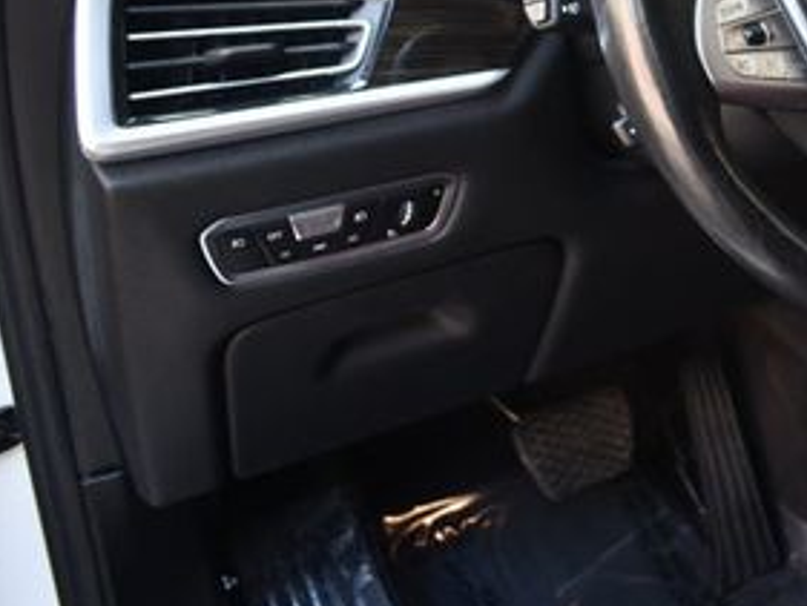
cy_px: 83
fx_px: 1376
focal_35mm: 59
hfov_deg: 29.8
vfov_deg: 24.3
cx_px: 859
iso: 800
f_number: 3.5
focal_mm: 18
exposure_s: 1/200
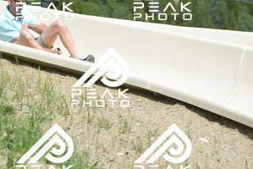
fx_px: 1815
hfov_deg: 8.0
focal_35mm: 258
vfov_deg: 5.3
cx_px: 104
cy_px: 72
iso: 200
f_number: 6.3
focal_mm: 195
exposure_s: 1/640
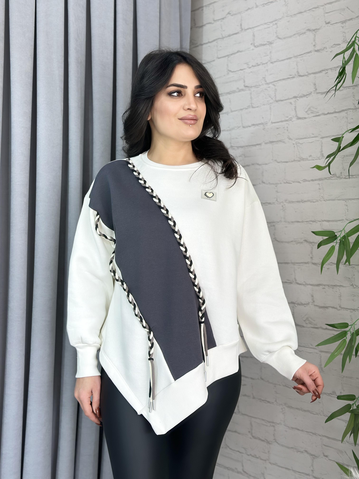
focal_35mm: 48
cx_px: 180
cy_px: 240
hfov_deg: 30.3
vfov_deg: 39.7
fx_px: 664
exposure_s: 1/305
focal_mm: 6.86
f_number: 1.78
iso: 80
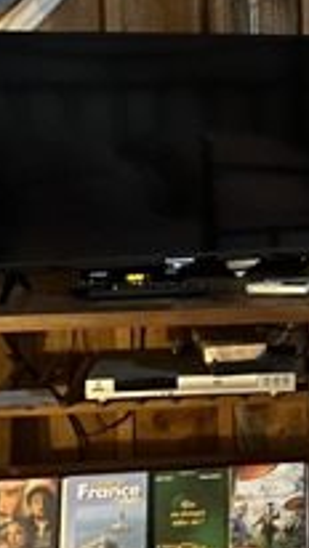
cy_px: 215
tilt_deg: -6.5
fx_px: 1601
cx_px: 810
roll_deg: -0.9
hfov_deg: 9.5
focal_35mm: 110
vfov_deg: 19.4
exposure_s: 1/33
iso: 500
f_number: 1.6
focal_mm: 5.1
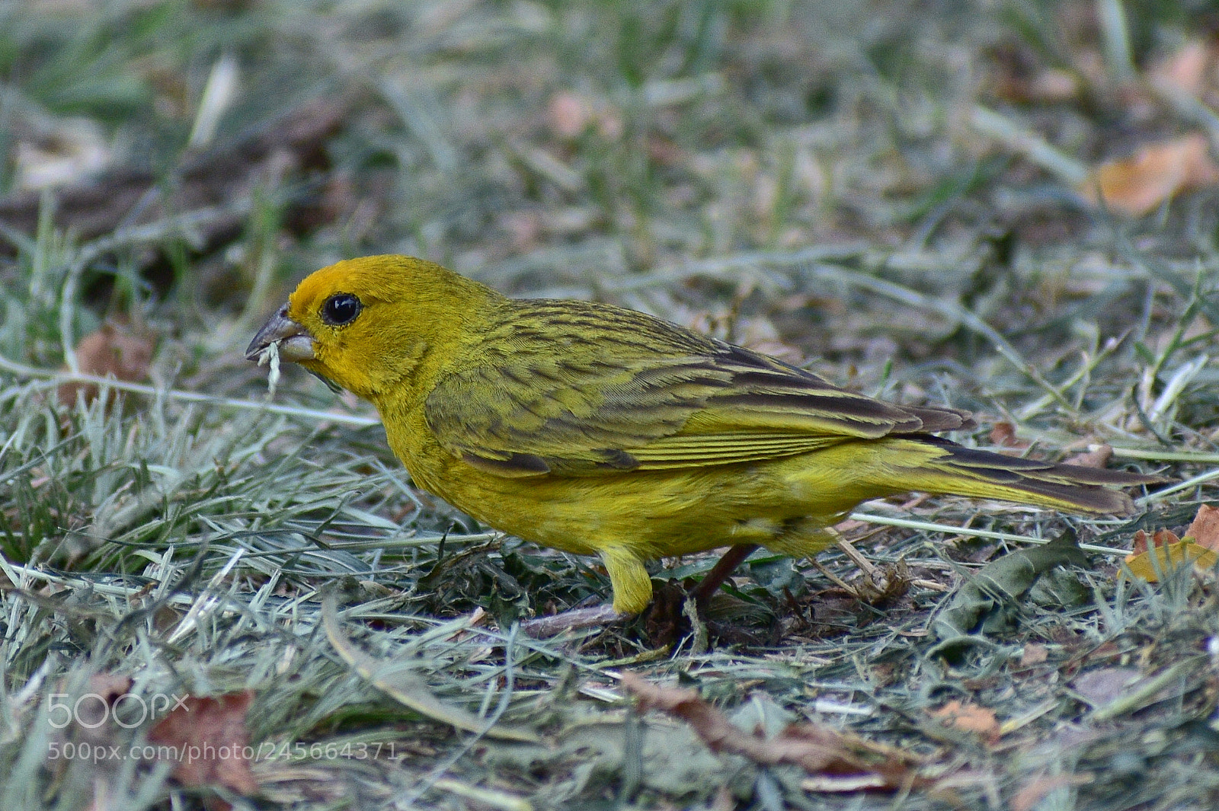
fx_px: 15229
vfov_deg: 3.1
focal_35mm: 450
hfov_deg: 4.6
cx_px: 610
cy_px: 406
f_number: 6.3
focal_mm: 300
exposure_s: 1/400
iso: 200
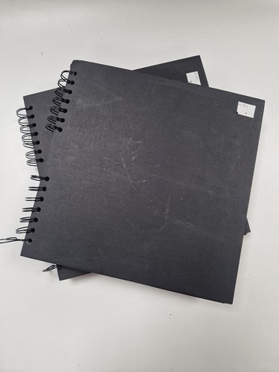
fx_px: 247
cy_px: 186
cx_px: 140
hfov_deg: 58.9
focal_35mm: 23
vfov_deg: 73.9
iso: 80
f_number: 1.8
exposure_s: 1/100
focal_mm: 5.4
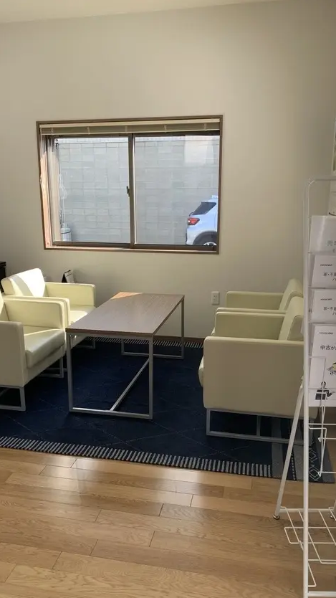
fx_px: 459
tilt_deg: -12.8
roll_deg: -0.7
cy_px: 303
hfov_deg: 40.2
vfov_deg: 66.1
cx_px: 171
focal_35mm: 29
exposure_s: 1/177
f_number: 1.8
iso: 25
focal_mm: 4.25
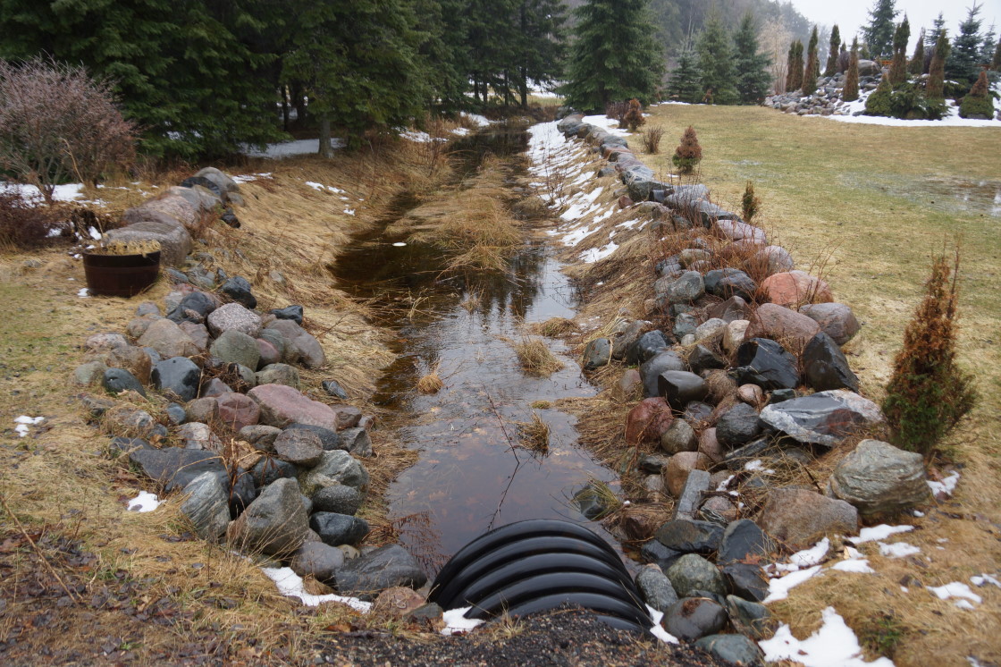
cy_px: 334
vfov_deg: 47.9
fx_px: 750
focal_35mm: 27
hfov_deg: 67.4
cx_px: 500
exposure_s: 1/80
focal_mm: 18
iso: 100
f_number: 4.5
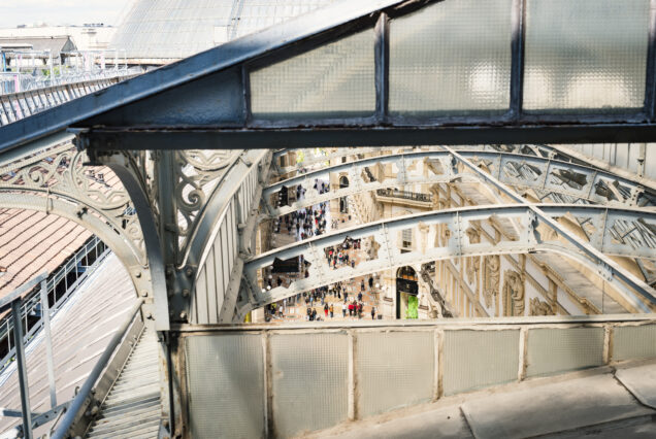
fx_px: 912
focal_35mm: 50
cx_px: 328
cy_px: 220
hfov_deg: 39.5
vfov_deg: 27.1
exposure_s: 1/160
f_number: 9
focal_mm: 50
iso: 400
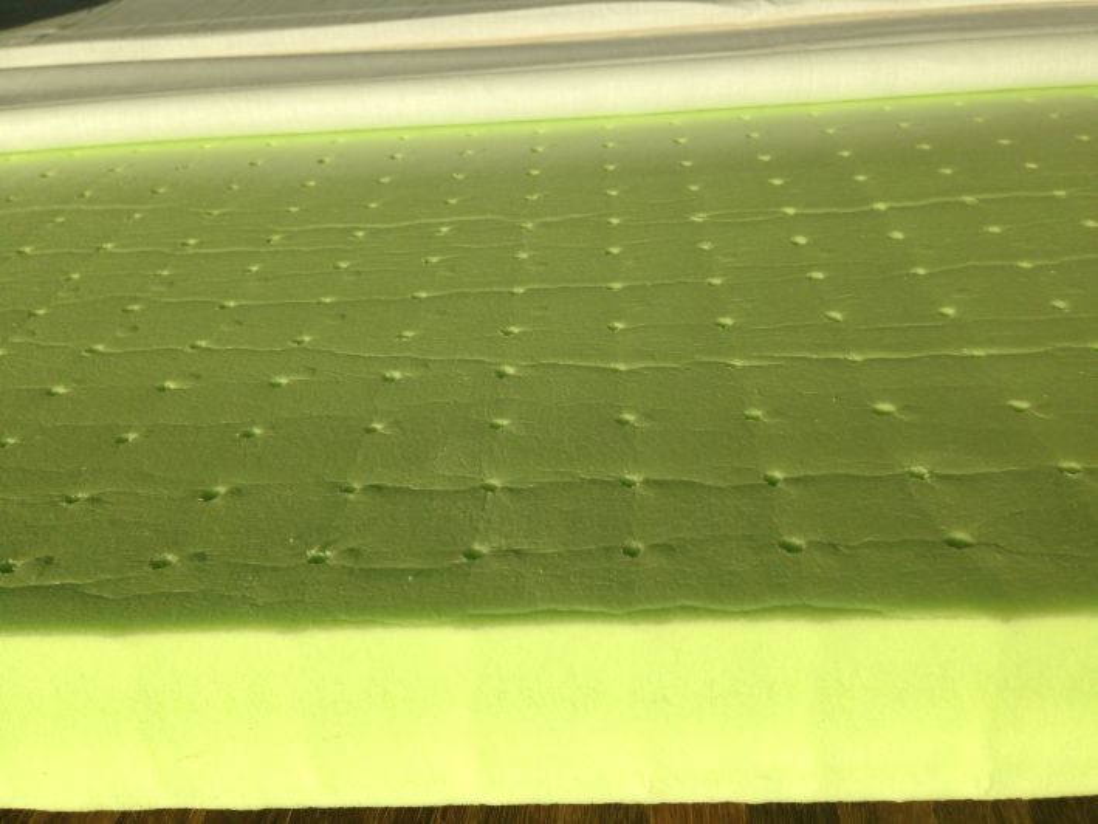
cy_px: 412
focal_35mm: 33
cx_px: 549
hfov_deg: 55.3
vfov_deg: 43.0
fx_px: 1047
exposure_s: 1/1938
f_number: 2.4
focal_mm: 4.12
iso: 50
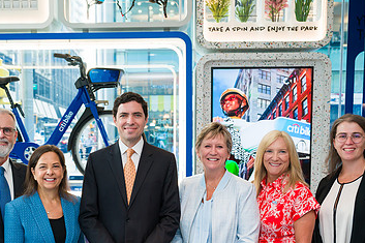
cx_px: 137
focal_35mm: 52
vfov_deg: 25.6
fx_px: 527
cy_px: 188
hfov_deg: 38.0
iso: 400
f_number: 3.5
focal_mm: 30.5
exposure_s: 1/200
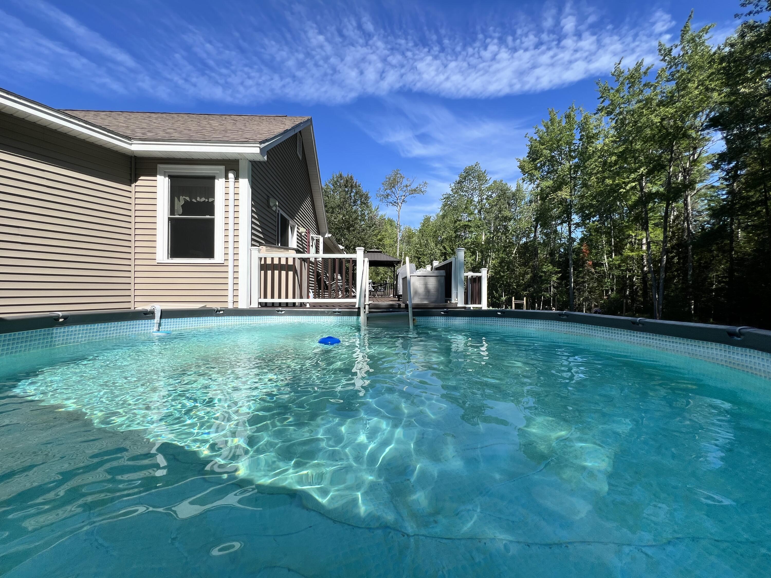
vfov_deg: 89.9
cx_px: 386
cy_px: 289
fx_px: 290
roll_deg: -0.5
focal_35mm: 13
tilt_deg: +0.2
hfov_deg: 106.2
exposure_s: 1/1531
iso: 32
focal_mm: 1.57
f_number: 1.8
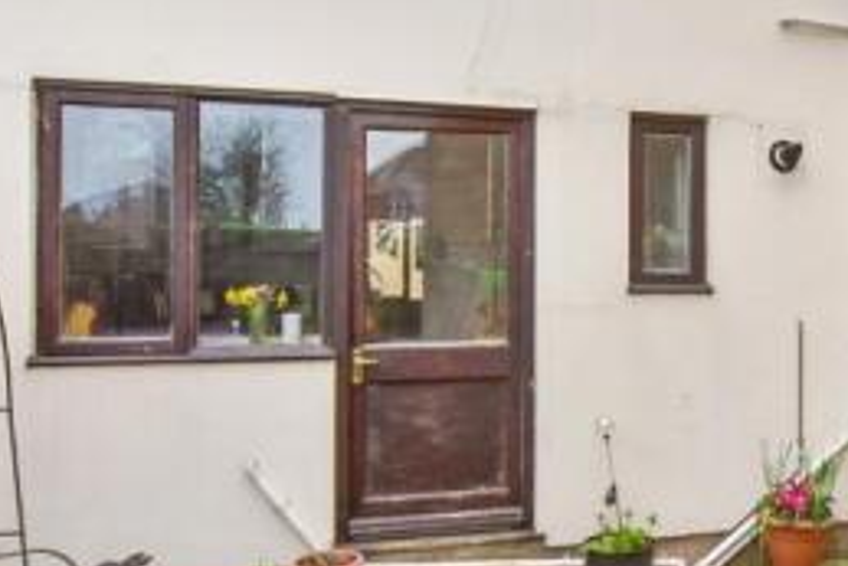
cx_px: 666
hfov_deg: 48.1
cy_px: 263
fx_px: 896
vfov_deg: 35.1
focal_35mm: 38
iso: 250
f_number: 8
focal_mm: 10
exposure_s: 1/125
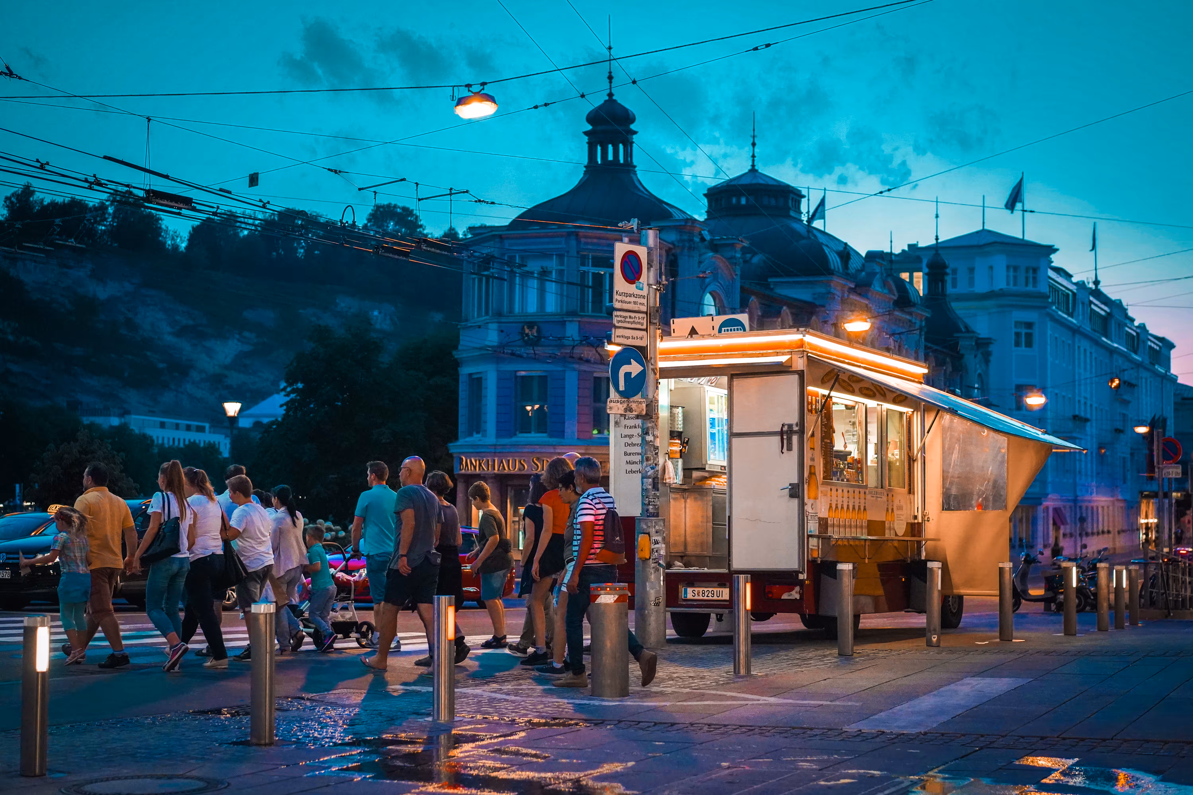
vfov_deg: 24.6
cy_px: 398
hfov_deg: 36.2
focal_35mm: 55
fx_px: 1822
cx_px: 596
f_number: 2.8
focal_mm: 55
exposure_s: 1/400
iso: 6400
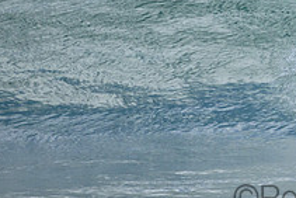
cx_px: 342
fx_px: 18101
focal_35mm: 2200
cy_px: -36
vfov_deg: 0.6
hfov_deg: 0.9
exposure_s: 1/1000
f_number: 11
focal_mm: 800
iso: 2200
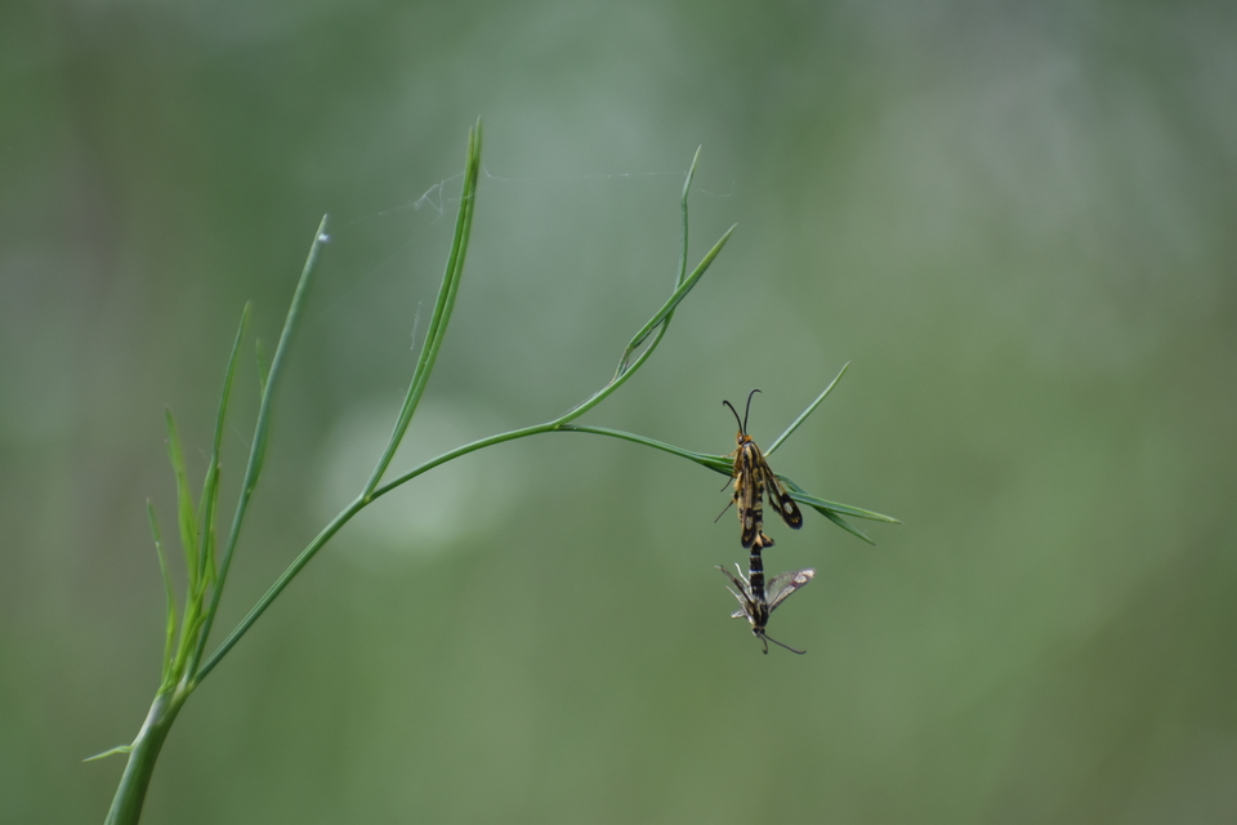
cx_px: 618
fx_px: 15461
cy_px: 412
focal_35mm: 450
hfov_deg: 4.6
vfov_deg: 3.1
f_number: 6.3
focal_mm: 300
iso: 450
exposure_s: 1/640
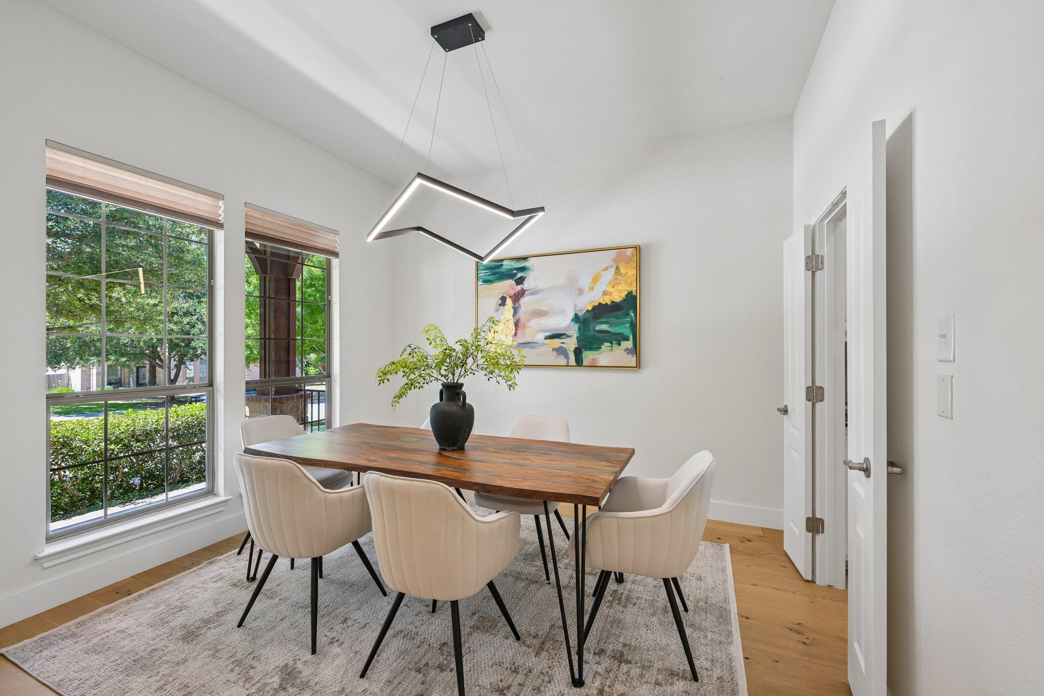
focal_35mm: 15
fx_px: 435
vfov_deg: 77.3
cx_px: 522
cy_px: 348
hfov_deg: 100.4
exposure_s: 1/15
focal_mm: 15
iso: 140
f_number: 6.7
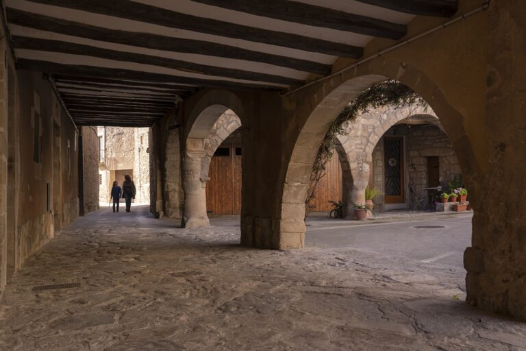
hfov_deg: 60.3
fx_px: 453
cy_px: 176
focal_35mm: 31
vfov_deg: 42.3
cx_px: 263
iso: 160
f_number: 5
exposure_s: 1/125
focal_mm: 31
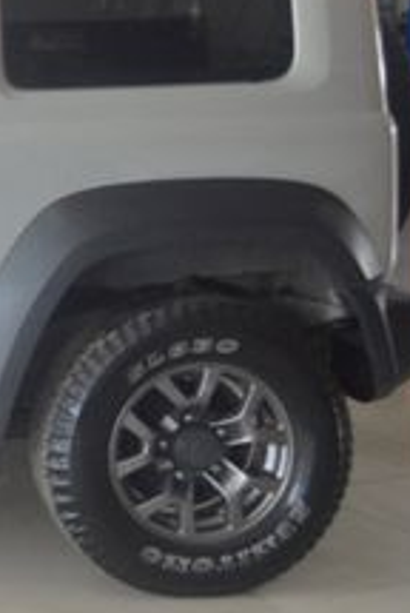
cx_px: -373
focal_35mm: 89
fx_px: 1515
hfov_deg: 13.5
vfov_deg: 22.6
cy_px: 157
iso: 640
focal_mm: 20
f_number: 4
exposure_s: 1/60
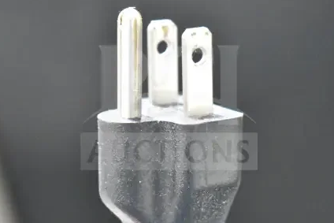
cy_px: 108
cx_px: 169
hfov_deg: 17.2
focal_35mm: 119
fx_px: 1102
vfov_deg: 11.6
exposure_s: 1/100
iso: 16000
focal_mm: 55
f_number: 5.6
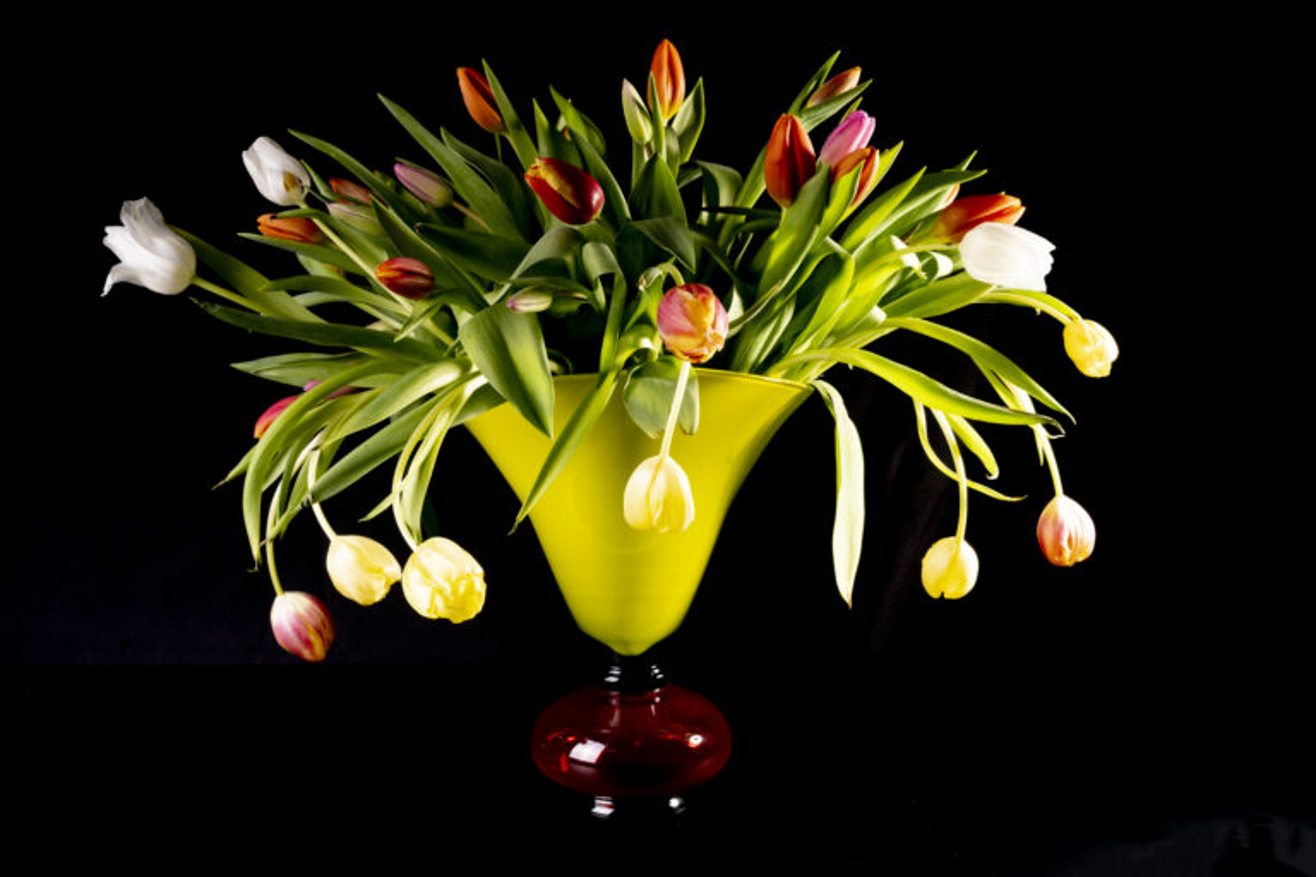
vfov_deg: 27.0
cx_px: 658
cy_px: 438
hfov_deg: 39.6
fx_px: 1828
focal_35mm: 50
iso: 50
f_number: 13
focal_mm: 50
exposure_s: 1/250
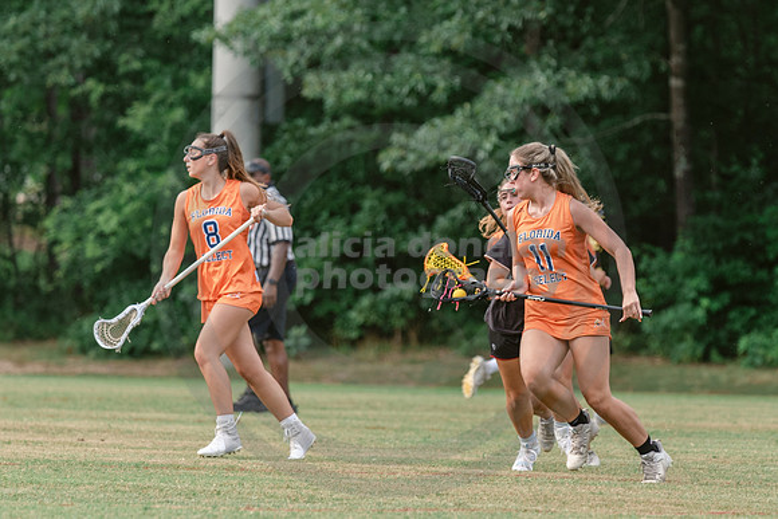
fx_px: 9945
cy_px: 296
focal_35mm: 460
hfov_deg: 4.5
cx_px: 586
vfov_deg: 3.0
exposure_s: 1/640
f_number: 3.2
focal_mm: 200
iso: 250
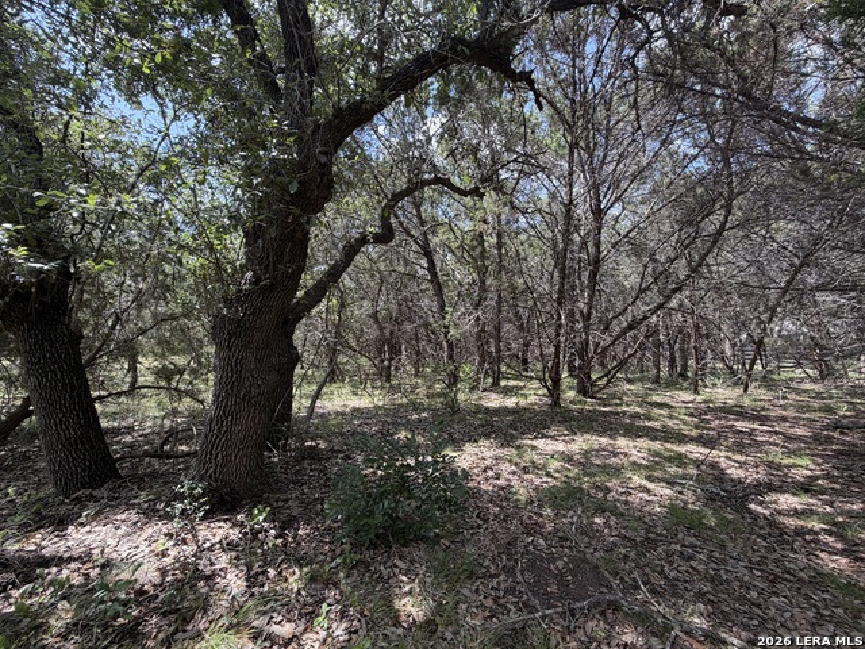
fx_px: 350
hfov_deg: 102.1
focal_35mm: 14
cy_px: 324
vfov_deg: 85.7
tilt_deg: +0.2
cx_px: 432
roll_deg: -0.3
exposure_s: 1/178
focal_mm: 2.22
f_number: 2.2
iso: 40
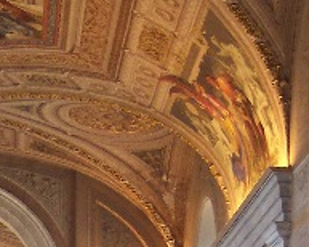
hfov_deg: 12.3
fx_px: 1407
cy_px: 457
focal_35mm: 154
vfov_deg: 9.5
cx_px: -30
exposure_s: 1/30
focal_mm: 8
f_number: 2.8
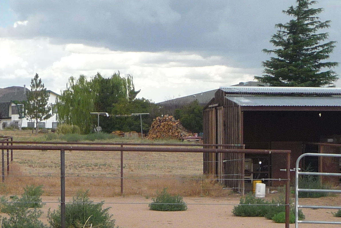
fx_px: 1137
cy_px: 199
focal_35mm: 120
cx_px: 238
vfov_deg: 11.4
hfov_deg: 17.0
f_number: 3.9
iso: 100
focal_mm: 6.7
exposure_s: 1/320
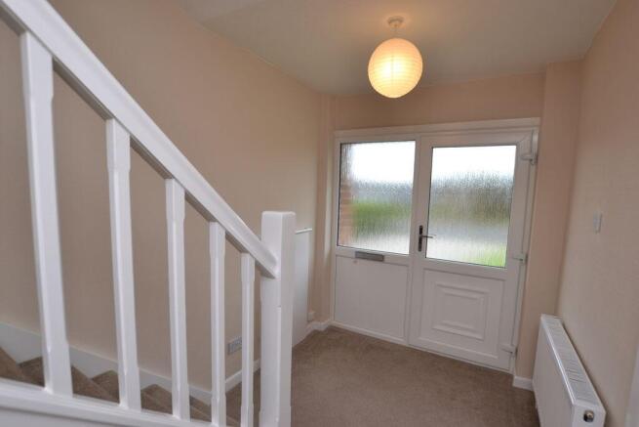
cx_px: 320
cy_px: 214
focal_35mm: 16
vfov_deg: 72.1
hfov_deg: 95.0
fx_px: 293
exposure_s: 1/100
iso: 400
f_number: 5
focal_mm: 11
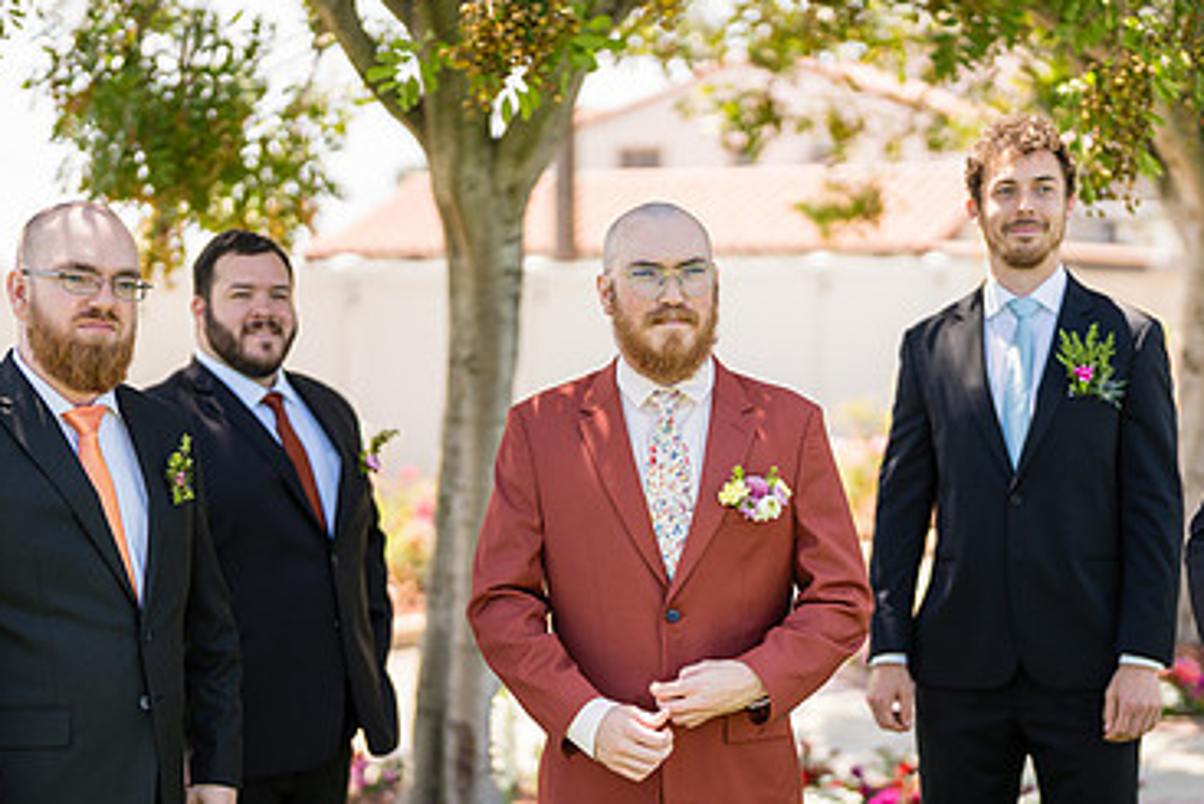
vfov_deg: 16.6
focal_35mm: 82
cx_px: 695
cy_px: 540
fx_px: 2743
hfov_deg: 24.7
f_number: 1.2
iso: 100
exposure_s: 1/2500
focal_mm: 50
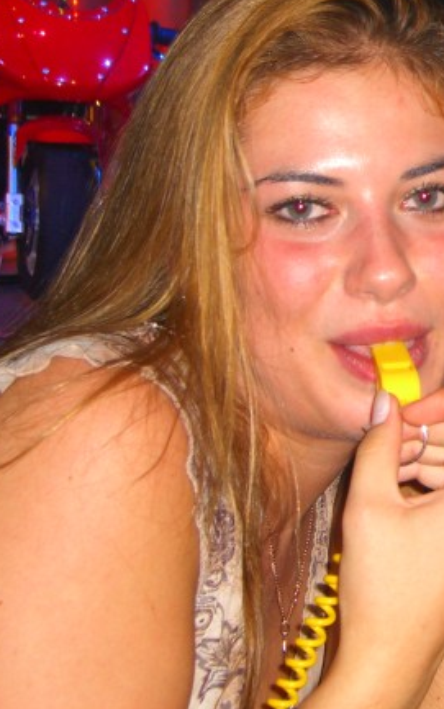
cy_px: 234
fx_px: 1741
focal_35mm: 90
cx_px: 580
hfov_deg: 14.0
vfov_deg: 22.9
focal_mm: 9.5
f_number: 3.1
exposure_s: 1/60
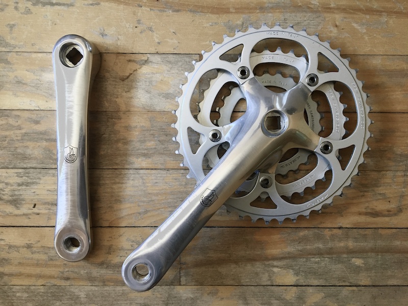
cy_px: 153
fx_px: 342
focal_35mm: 29
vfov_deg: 48.2
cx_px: 204
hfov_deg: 61.7
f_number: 2.2
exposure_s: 1/30
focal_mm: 4.15
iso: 160
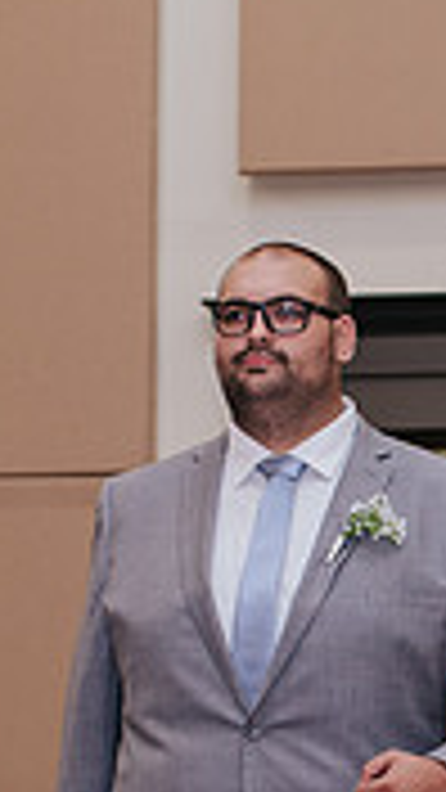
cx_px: 643
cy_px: 792
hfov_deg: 7.6
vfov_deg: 13.5
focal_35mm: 157
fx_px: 3301
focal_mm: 35
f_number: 3.2
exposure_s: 1/200
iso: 640
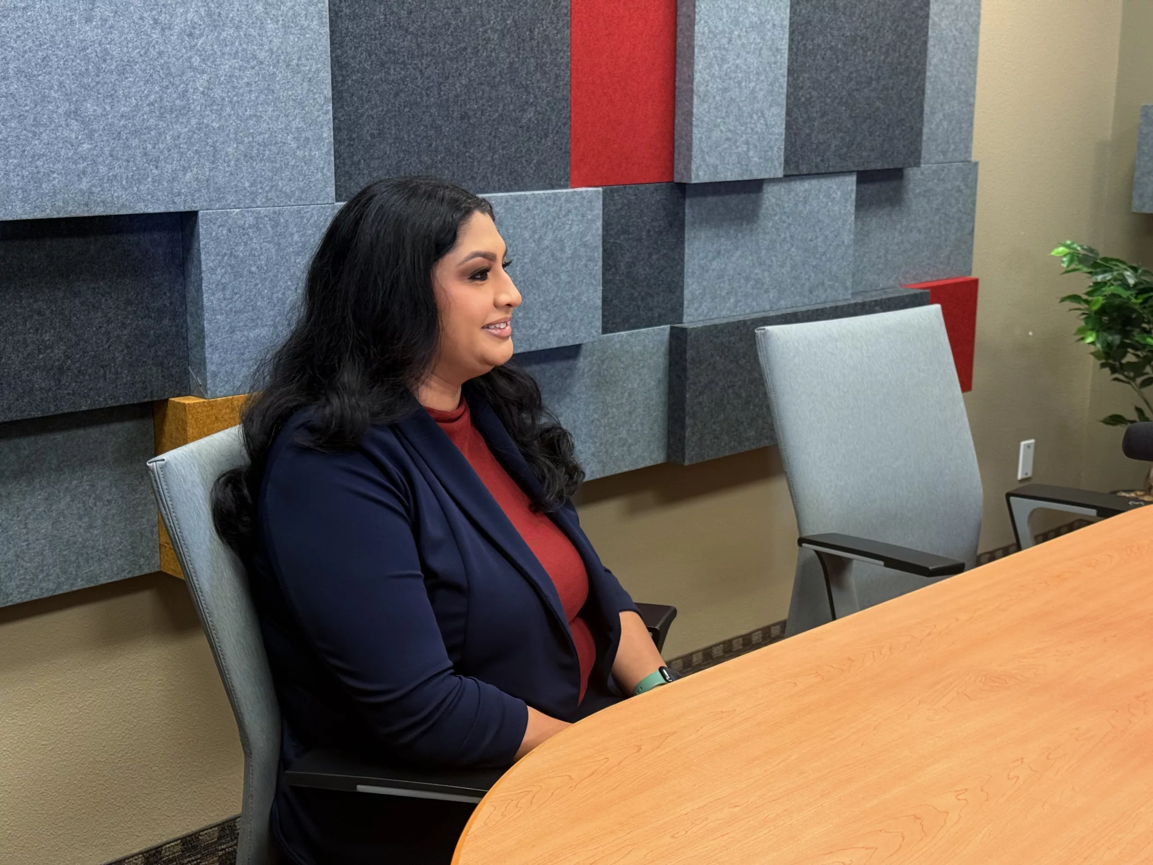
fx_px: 1599
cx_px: 576
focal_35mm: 48
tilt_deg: -11.8
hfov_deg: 39.7
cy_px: 432
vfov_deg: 30.3
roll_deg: -0.8
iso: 160
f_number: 1.78
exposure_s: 1/60
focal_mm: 6.76
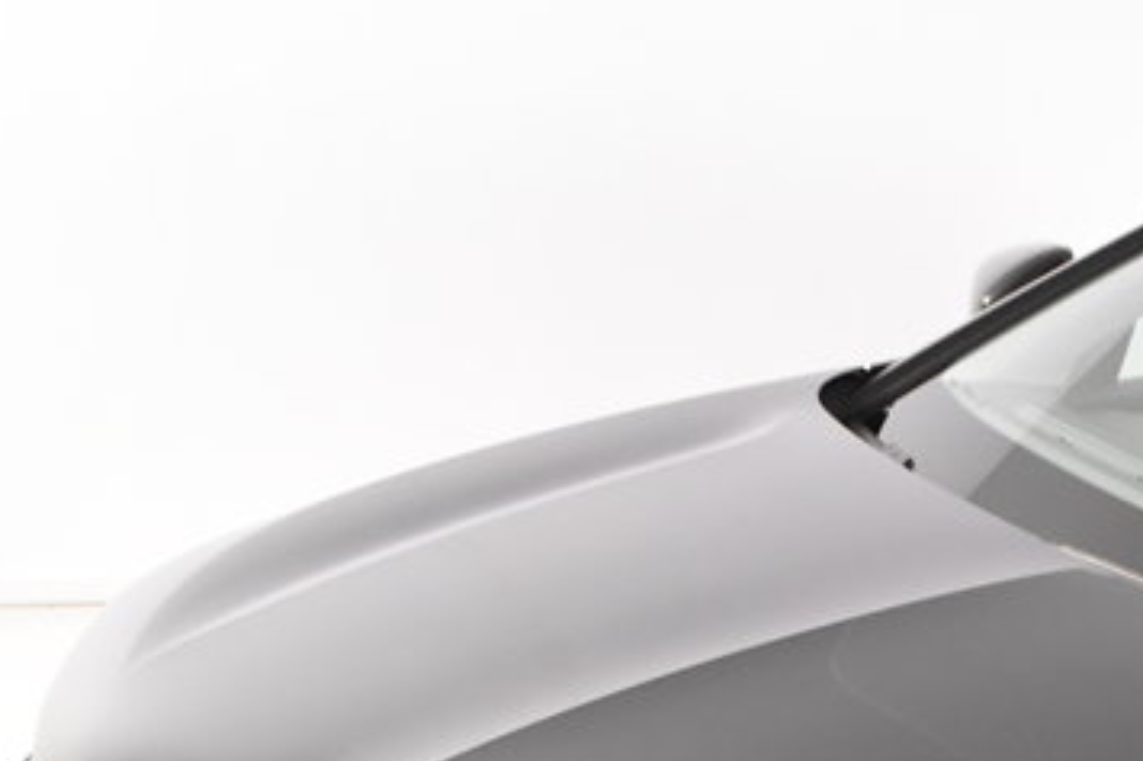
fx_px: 3015
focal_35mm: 95
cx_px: 1416
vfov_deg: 13.7
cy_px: 1084
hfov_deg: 20.0
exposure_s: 1/50
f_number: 3.5
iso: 1600
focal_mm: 22
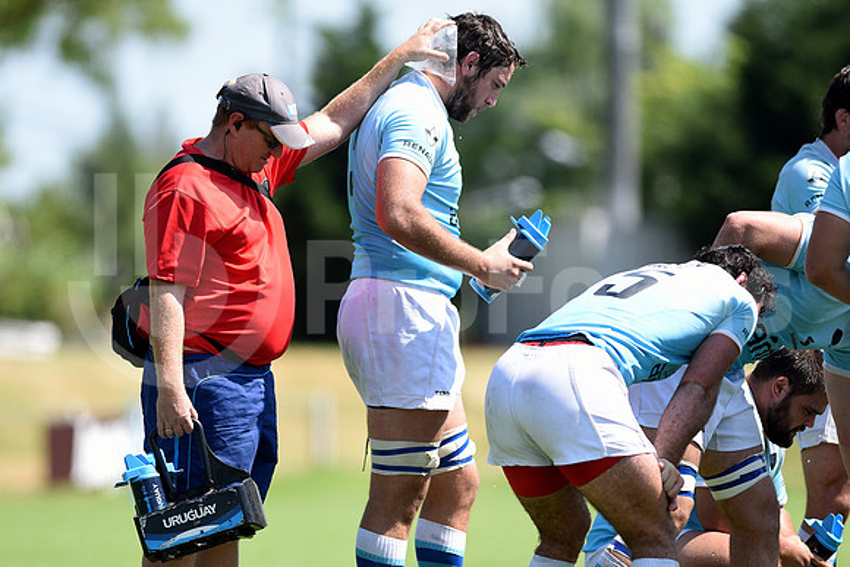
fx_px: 7085
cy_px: 284
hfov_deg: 6.9
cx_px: 425
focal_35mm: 300
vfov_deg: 4.6
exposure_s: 1/1600
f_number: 2.8
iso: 200
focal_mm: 300
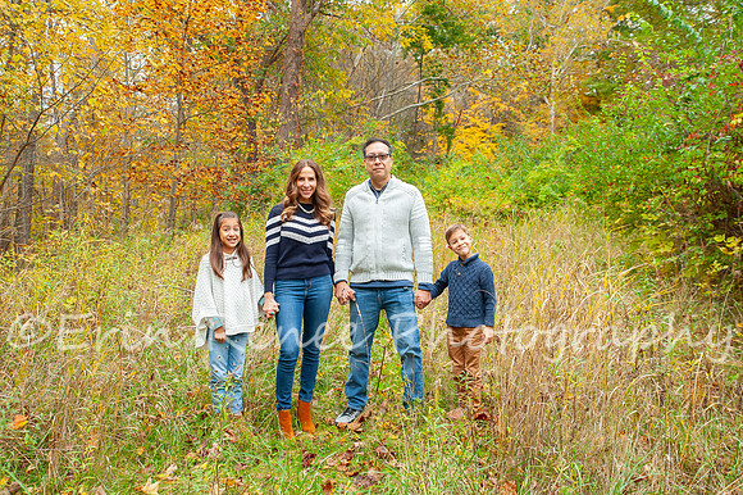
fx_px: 753
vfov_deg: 36.4
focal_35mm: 37
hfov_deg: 52.5
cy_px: 238
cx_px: 372
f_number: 4.5
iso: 400
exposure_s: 1/160
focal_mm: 34
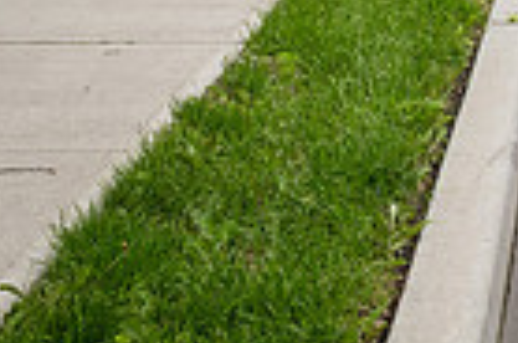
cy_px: -140
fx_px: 2096
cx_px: 894
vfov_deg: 9.2
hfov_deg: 12.9
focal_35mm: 146
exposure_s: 1/1000
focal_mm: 24
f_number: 4.5
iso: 400
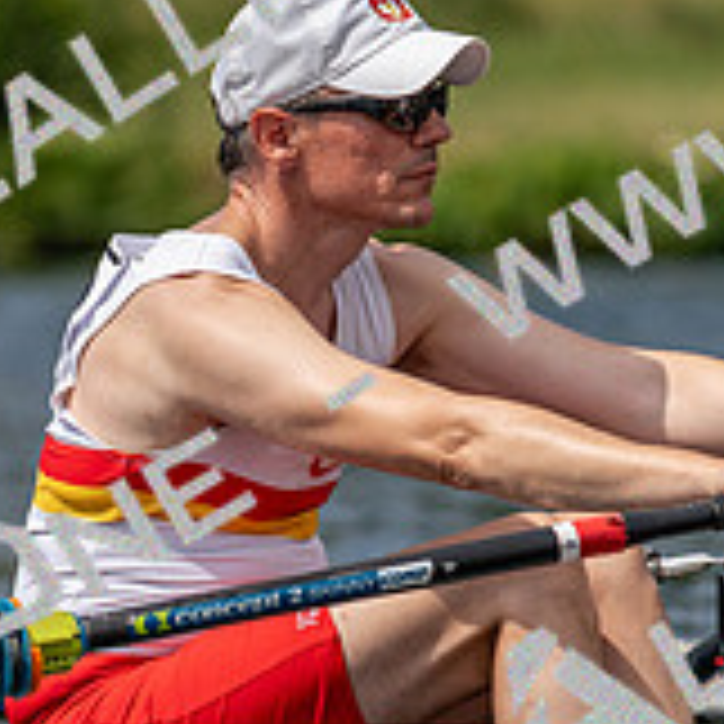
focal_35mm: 917
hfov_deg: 1.9
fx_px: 21699
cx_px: 121
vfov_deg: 1.9
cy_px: 416
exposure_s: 1/1600
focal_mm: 300
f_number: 5.6
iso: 160
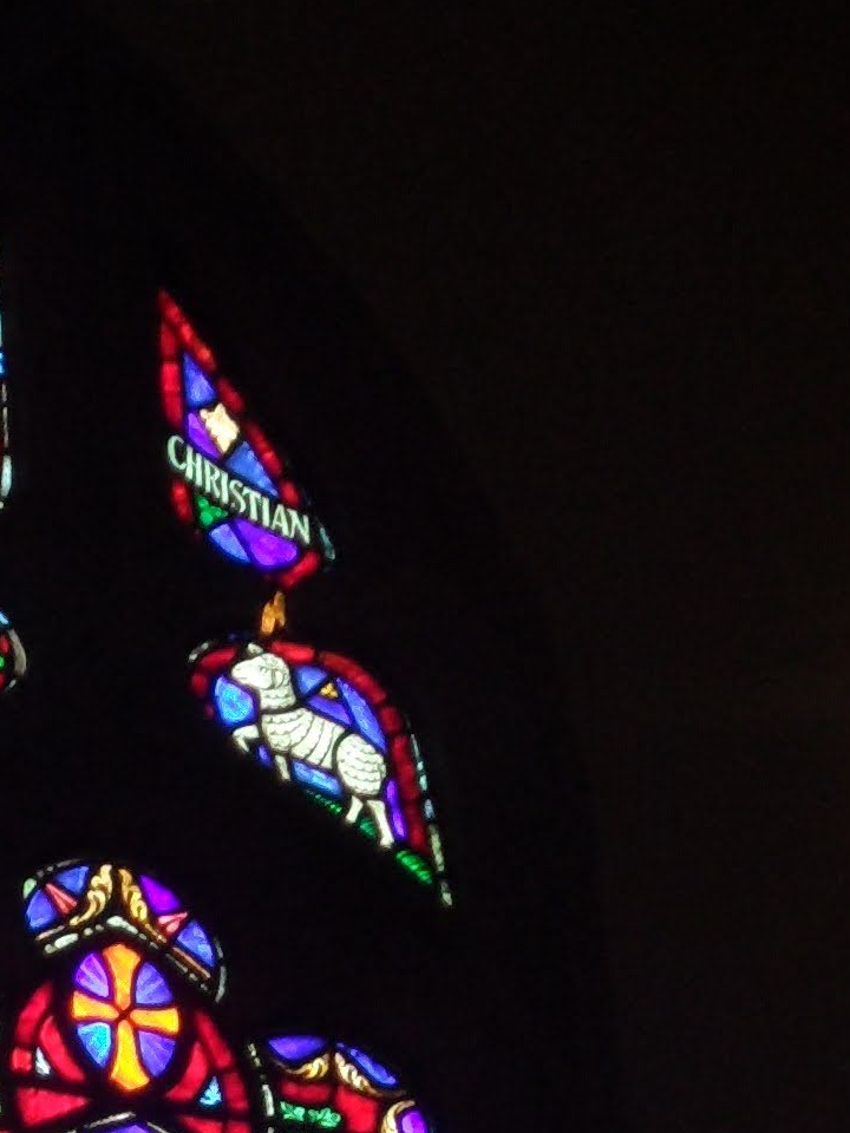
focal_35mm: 234
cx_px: -586
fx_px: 7661
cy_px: 2149
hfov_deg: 6.2
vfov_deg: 8.1
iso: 160
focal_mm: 9.3
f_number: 5
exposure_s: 1/125
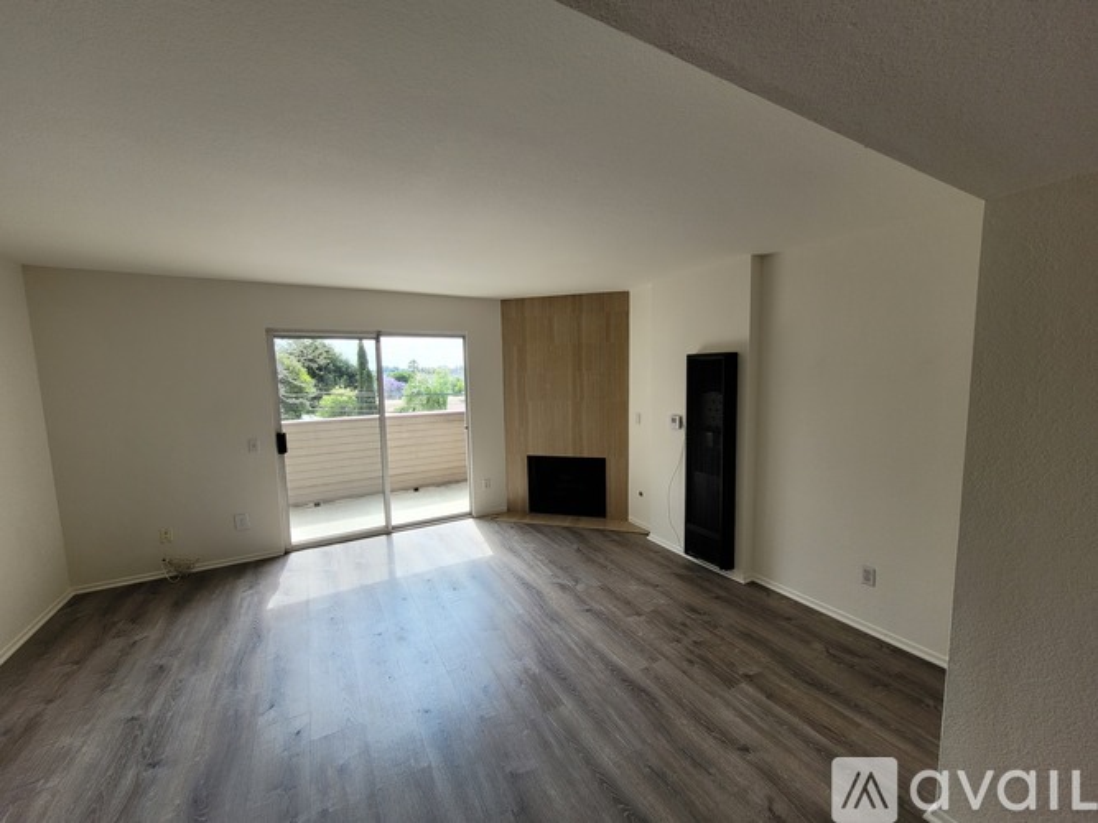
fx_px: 412
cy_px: 412
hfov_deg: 106.2
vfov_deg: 89.9
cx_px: 549
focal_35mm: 13
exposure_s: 1/156
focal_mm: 1.74
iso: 40
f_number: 2.2
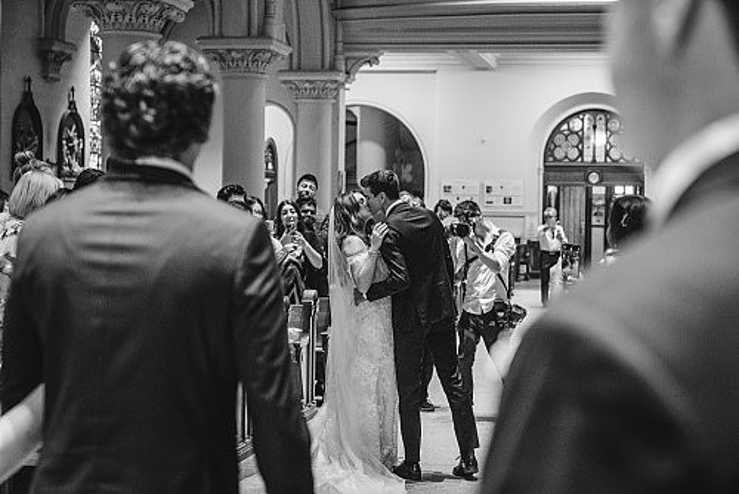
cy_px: 247
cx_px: 370
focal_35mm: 70
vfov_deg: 19.4
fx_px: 1440
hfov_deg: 28.8
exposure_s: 1/125
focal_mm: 70
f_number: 4
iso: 4000
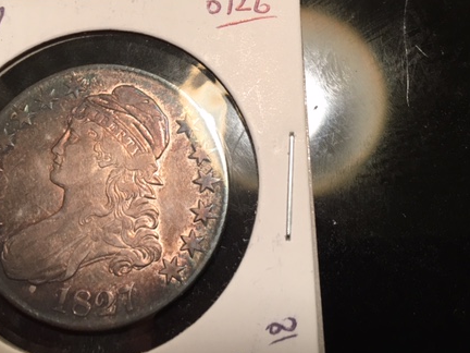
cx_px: 213
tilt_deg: -72.5
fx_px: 584
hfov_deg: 43.8
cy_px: 113
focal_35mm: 43
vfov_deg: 33.3
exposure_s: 1/15
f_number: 2.2
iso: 25
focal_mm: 4.15
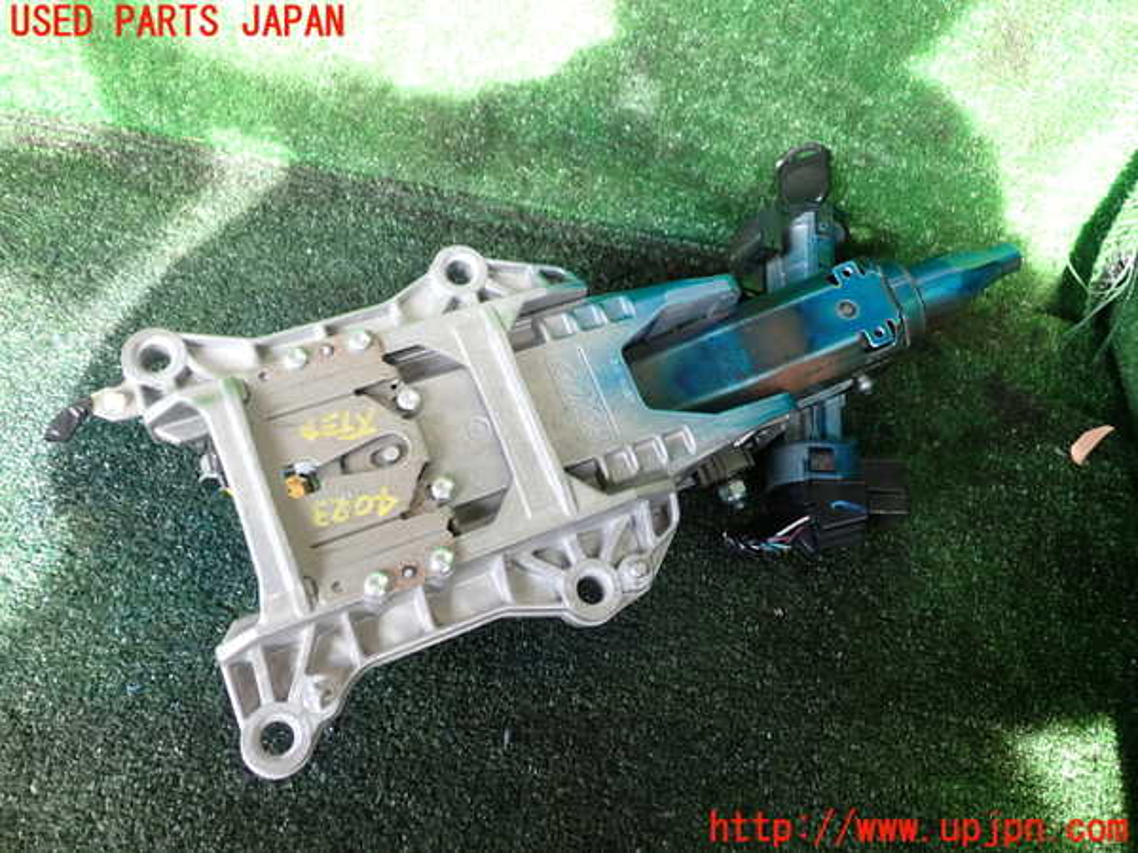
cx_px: 569
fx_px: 986
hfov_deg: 60.0
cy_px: 426
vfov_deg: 46.8
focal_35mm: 30
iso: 125
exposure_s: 1/60
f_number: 2.3
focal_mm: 5.4
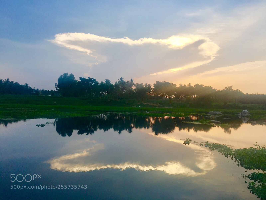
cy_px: 100
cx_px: 133
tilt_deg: +0.3
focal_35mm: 29
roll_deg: -1.4
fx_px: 223
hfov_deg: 61.7
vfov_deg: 48.2
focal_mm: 4.15
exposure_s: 1/610
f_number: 2.2
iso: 25
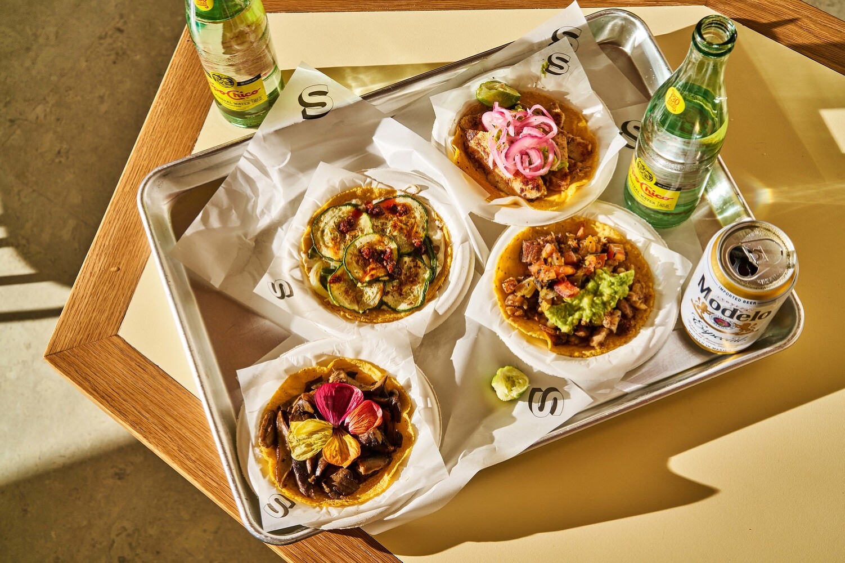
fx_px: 1173
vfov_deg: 27.0
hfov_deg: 39.6
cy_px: 282
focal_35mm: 50
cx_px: 422
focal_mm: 50
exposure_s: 1/80
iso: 320
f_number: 11
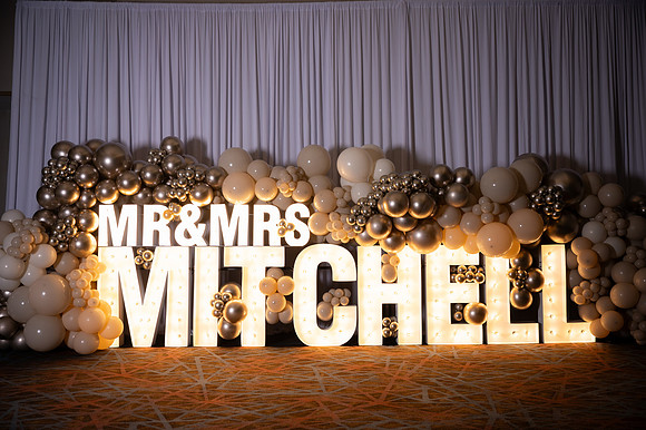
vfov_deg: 38.8
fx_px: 610
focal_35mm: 34
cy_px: 215
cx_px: 323
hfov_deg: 55.8
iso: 320
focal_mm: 34
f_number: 2.8
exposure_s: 1/250
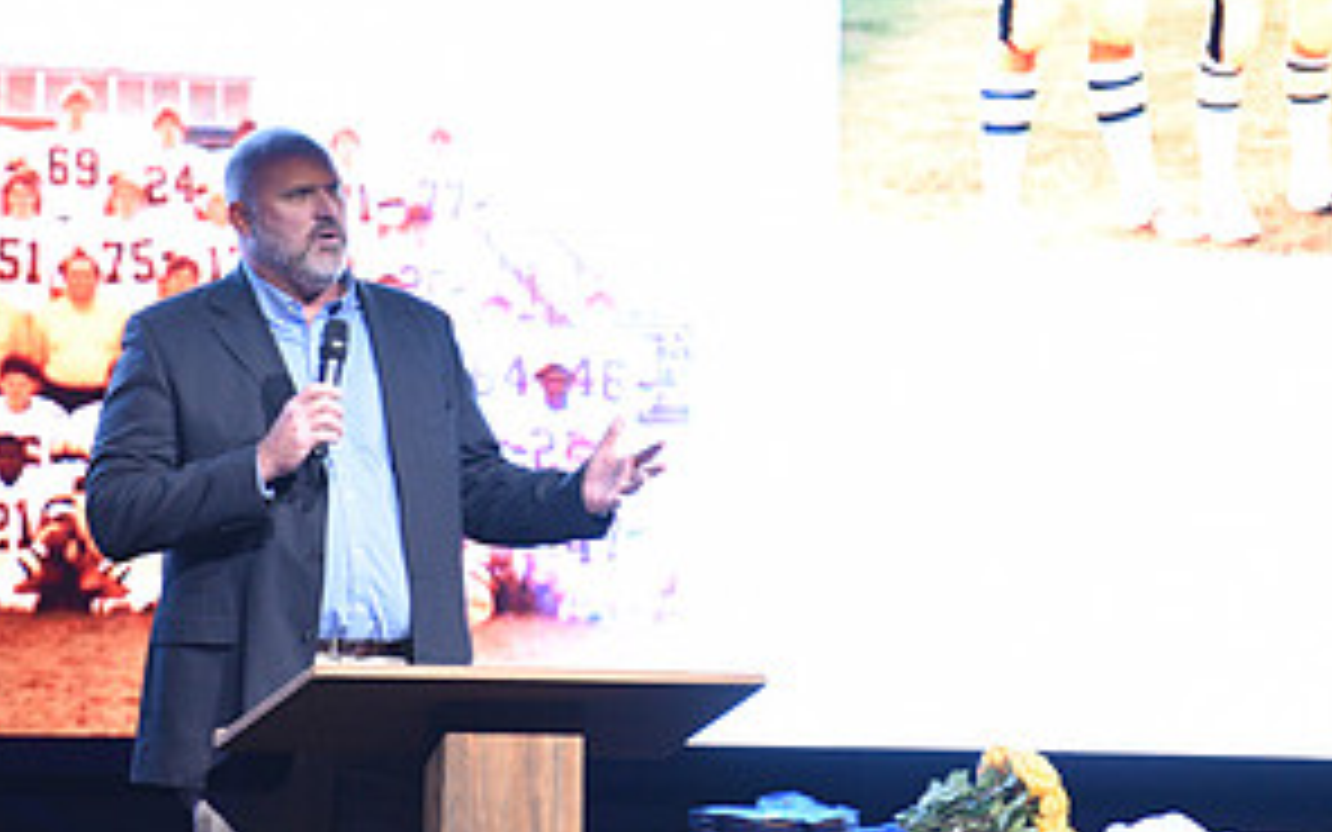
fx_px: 14521
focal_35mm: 400
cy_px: 232
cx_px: 806
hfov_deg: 5.3
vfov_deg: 3.3
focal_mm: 200
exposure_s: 1/125
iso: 1600
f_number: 3.2
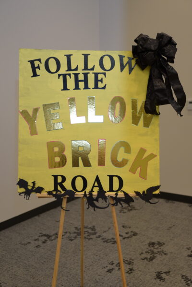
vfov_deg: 41.1
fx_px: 384
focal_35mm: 48
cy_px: 144
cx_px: 96
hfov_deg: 28.1
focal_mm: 48
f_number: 2.8
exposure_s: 1/500
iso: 1000
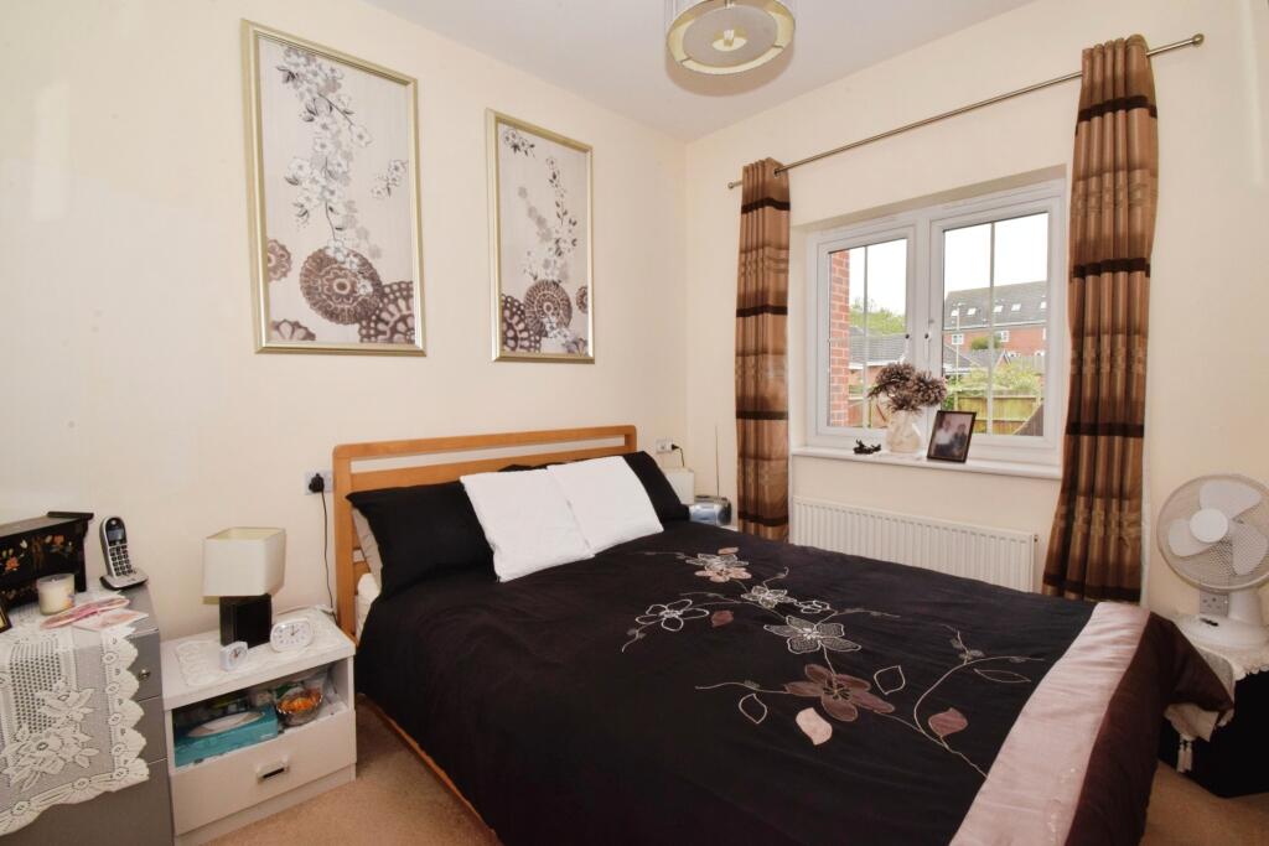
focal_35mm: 15
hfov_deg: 100.4
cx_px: 634
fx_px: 529
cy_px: 423
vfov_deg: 77.3
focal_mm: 10
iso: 1000
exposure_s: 1/60
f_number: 22
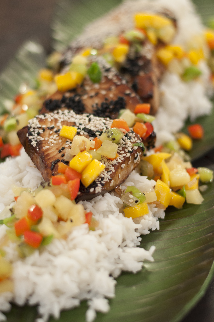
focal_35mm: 82
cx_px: 111
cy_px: 149
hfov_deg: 16.6
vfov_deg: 24.8
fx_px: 733
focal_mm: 50
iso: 200
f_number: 1.8
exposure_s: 1/60
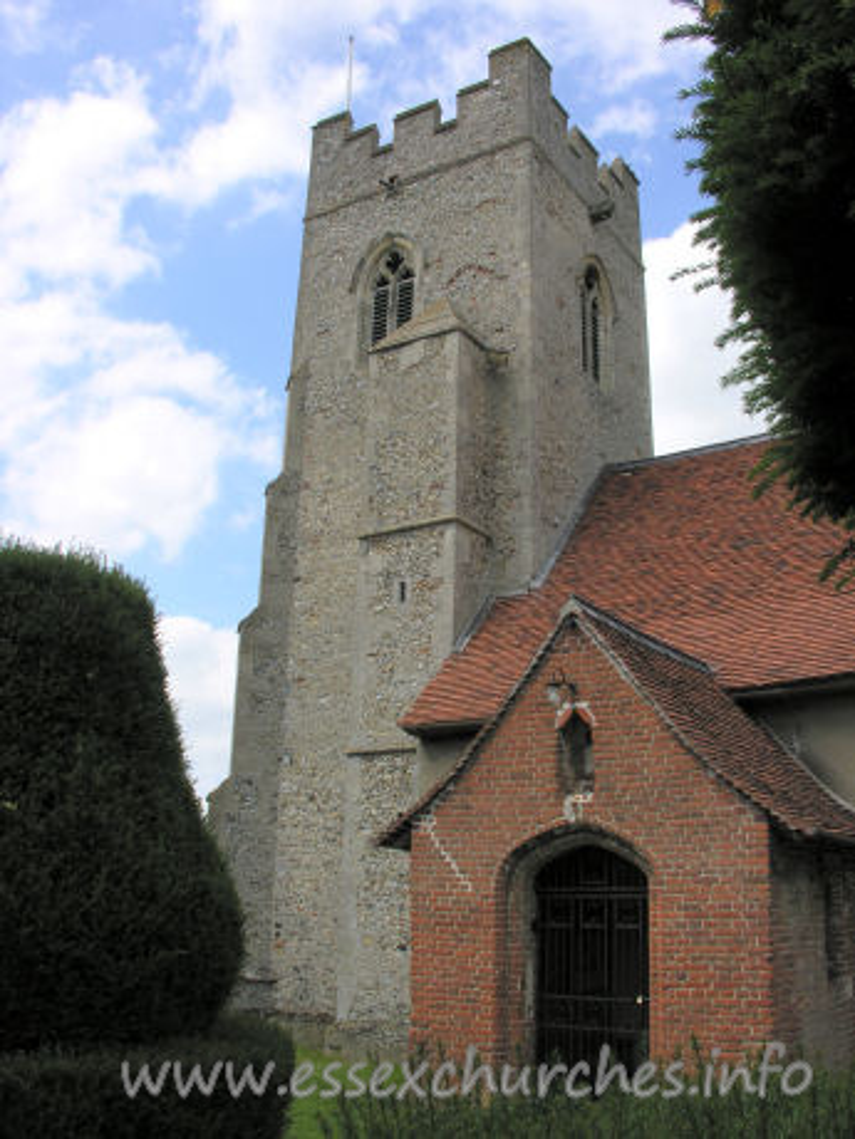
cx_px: 428
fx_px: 1153
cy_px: 570
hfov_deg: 40.7
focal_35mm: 35
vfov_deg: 52.6
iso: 50
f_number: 6.3
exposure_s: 1/177
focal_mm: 8.9
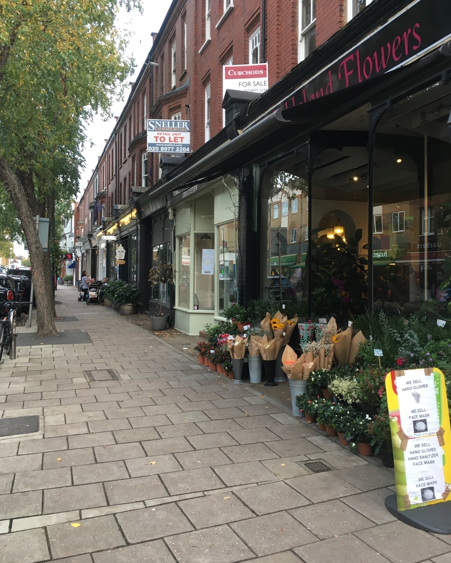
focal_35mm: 31
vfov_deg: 57.1
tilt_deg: +2.4
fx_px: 517
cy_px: 260
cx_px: 226
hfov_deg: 47.1
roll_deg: -0.3
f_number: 2.2
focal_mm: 4.15
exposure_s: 1/33
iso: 25
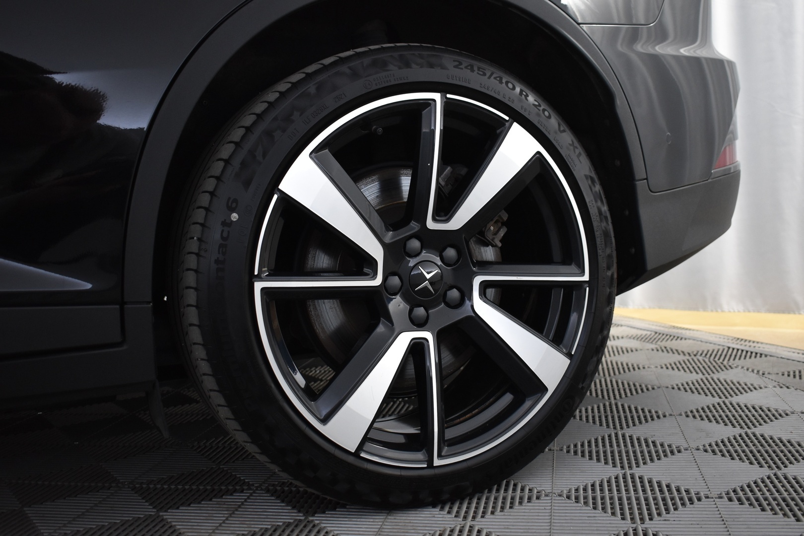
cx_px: 402
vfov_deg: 34.2
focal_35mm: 39
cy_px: 268
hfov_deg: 49.6
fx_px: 871
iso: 1000
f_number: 4
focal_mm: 26
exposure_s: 1/40
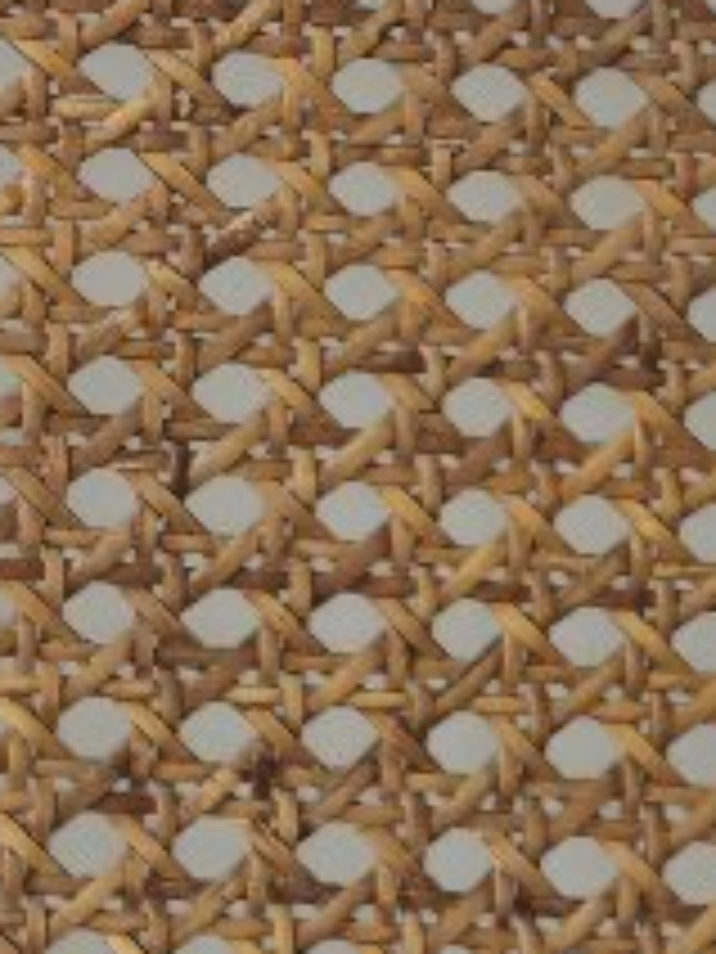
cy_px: -526
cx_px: -1229
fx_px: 3585
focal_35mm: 130
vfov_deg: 14.1
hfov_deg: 9.6
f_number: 1.8
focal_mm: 5.4
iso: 160
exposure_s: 1/180
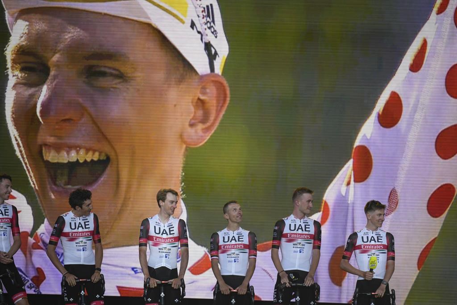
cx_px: 228
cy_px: 152
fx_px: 5078
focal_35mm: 400
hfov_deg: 5.2
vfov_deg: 3.4
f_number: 2.8
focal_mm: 400
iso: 500
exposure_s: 1/2500
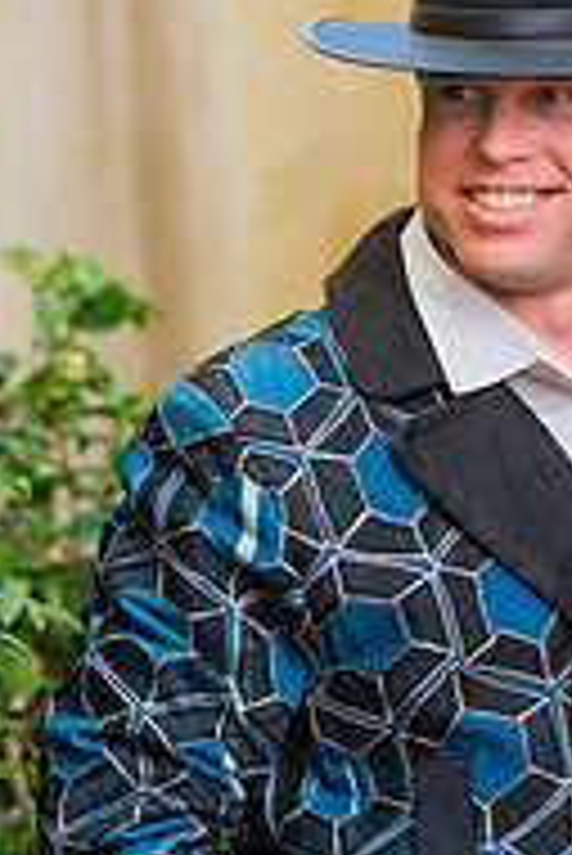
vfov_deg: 12.3
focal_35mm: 166
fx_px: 3949
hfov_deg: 8.3
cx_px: 491
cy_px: 675
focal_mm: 70
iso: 400
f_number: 4
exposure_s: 1/320
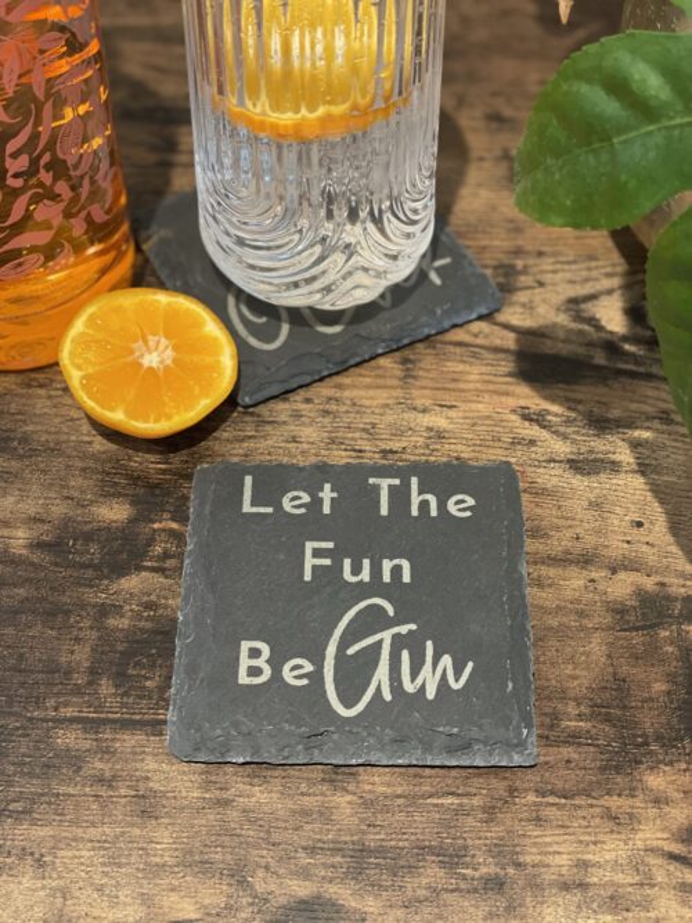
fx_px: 1386
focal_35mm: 52
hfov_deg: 28.0
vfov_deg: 36.8
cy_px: 462
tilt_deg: -52.8
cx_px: 346
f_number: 2
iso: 250
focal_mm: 6
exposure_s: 1/33
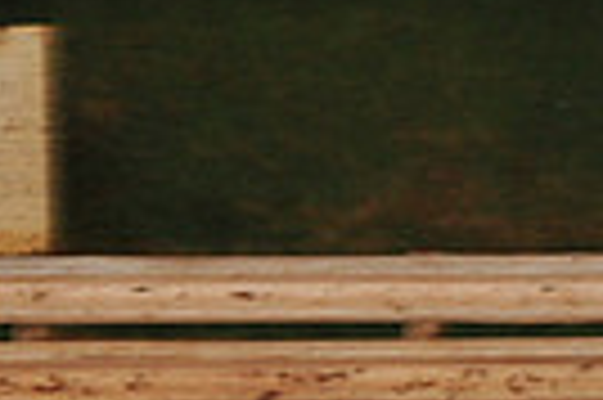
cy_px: 840
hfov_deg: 4.8
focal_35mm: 433
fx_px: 7244
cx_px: 148
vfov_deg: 3.1
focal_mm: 100
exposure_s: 1/320
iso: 800
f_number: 6.3
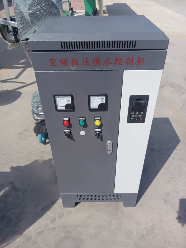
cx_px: 93
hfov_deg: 53.1
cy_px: 124
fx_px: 186
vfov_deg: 67.3
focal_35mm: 26
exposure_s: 1/592
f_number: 1.8
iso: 100
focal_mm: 3.96
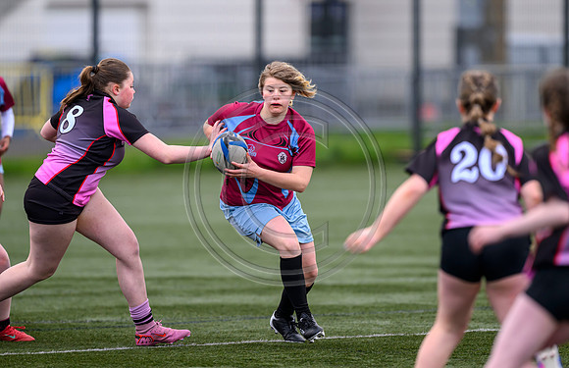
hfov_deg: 4.7
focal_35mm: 440
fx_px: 6891
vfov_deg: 3.1
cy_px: 163
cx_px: 274
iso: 640
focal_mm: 400
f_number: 3.5
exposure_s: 1/1600
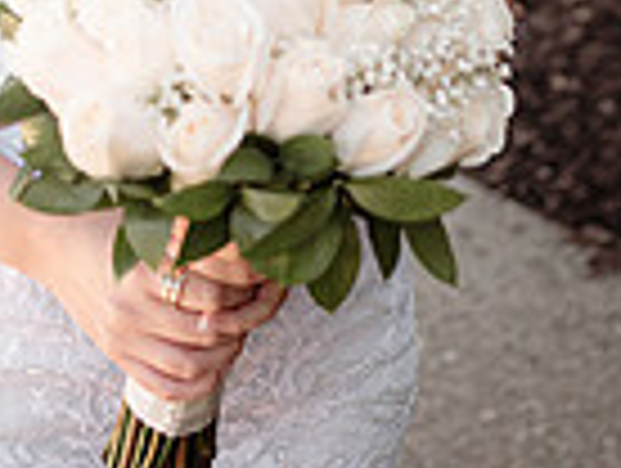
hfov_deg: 19.9
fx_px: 1743
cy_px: -326
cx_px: 108
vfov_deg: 13.9
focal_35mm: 97
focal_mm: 24
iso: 160
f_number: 2.2
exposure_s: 1/500
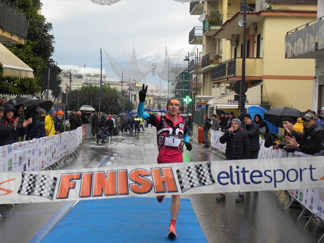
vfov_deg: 19.6
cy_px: 122
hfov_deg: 26.0
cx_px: 162
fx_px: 702
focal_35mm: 75
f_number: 4
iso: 64
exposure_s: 1/130
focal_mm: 13.4
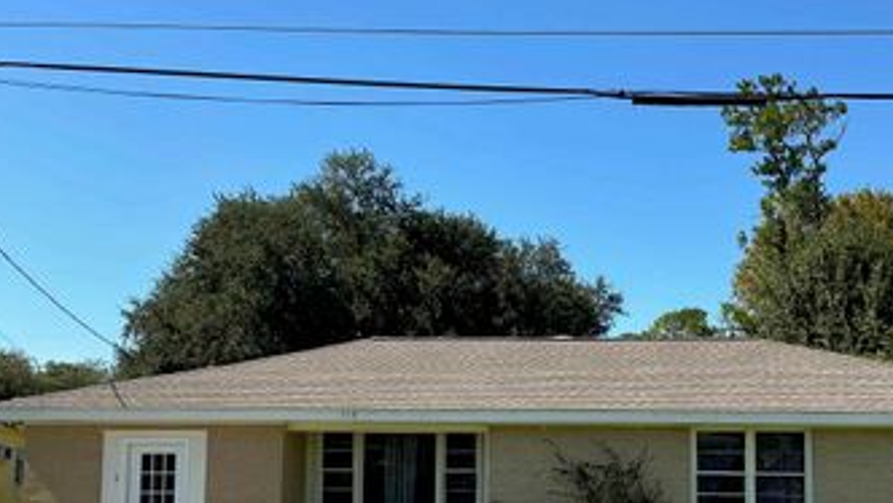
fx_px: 1090
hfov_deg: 44.4
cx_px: 530
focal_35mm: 46
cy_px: 362
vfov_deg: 25.8
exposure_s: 1/1577
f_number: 1.8
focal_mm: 3
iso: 25
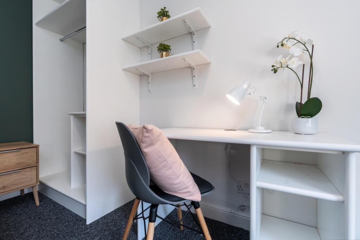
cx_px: 180
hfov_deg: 96.7
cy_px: 120
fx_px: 160
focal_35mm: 16
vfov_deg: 73.8
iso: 320
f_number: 7.1
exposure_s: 1/100
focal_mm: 16
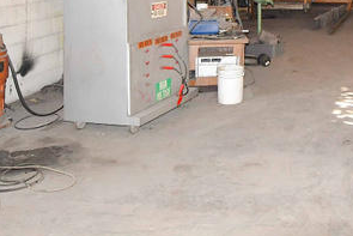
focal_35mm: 52
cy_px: -38
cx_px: 341
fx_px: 510
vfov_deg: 24.0
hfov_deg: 35.1
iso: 1100
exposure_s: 1/60
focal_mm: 10
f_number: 3.5
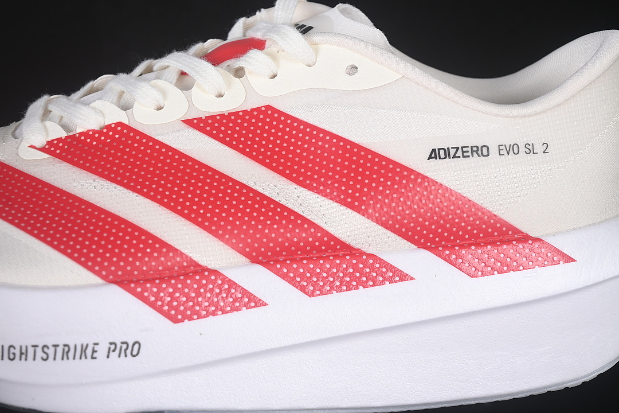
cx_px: 310
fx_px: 1289
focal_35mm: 75
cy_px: 206
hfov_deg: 27.0
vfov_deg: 18.2
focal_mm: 50
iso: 160
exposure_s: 1/80
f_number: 7.1
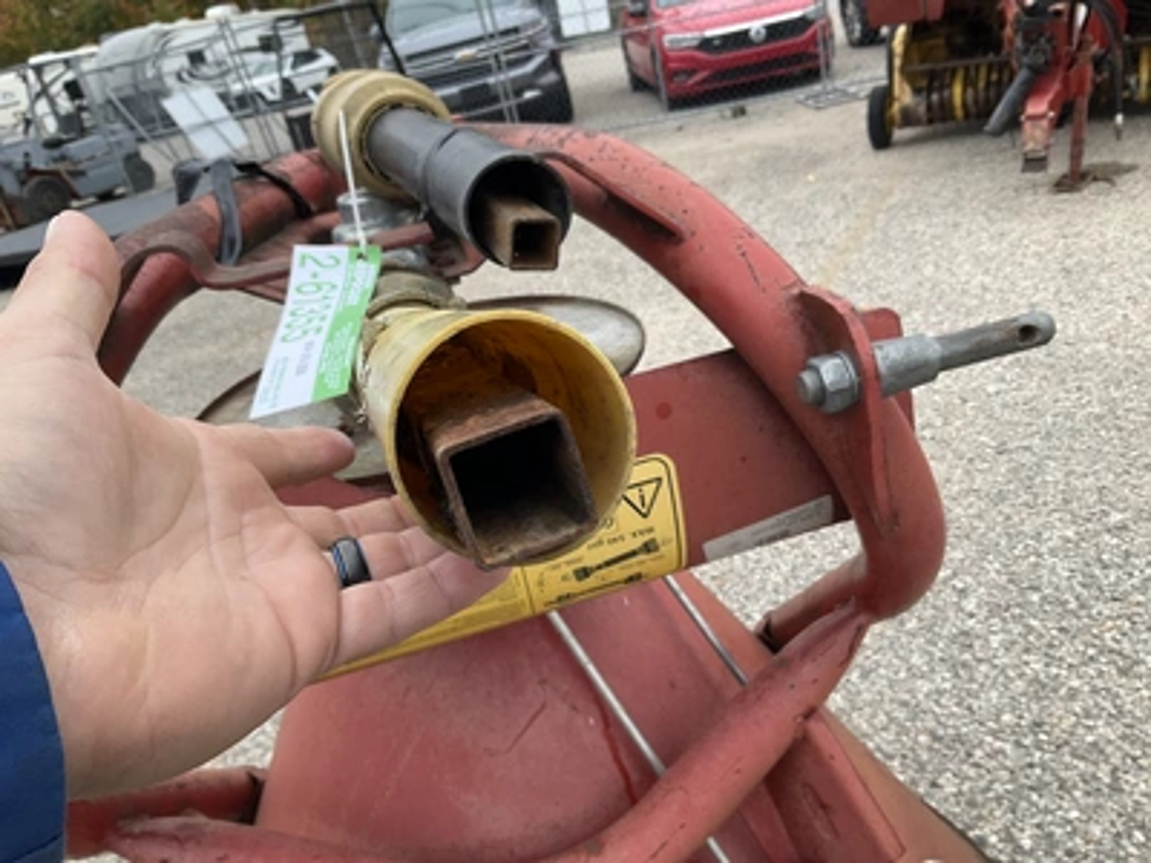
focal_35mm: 29
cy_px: 432
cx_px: 576
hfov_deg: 61.7
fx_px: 964
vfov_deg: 48.2
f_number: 1.8
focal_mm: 3
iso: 20
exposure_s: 1/239
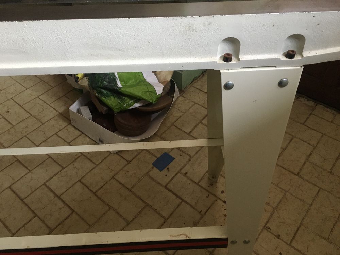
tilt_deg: -46.1
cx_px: 170
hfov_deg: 61.7
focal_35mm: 29
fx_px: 285
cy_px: 128
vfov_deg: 48.2
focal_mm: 4.15
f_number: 2.2
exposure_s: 1/33
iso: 200
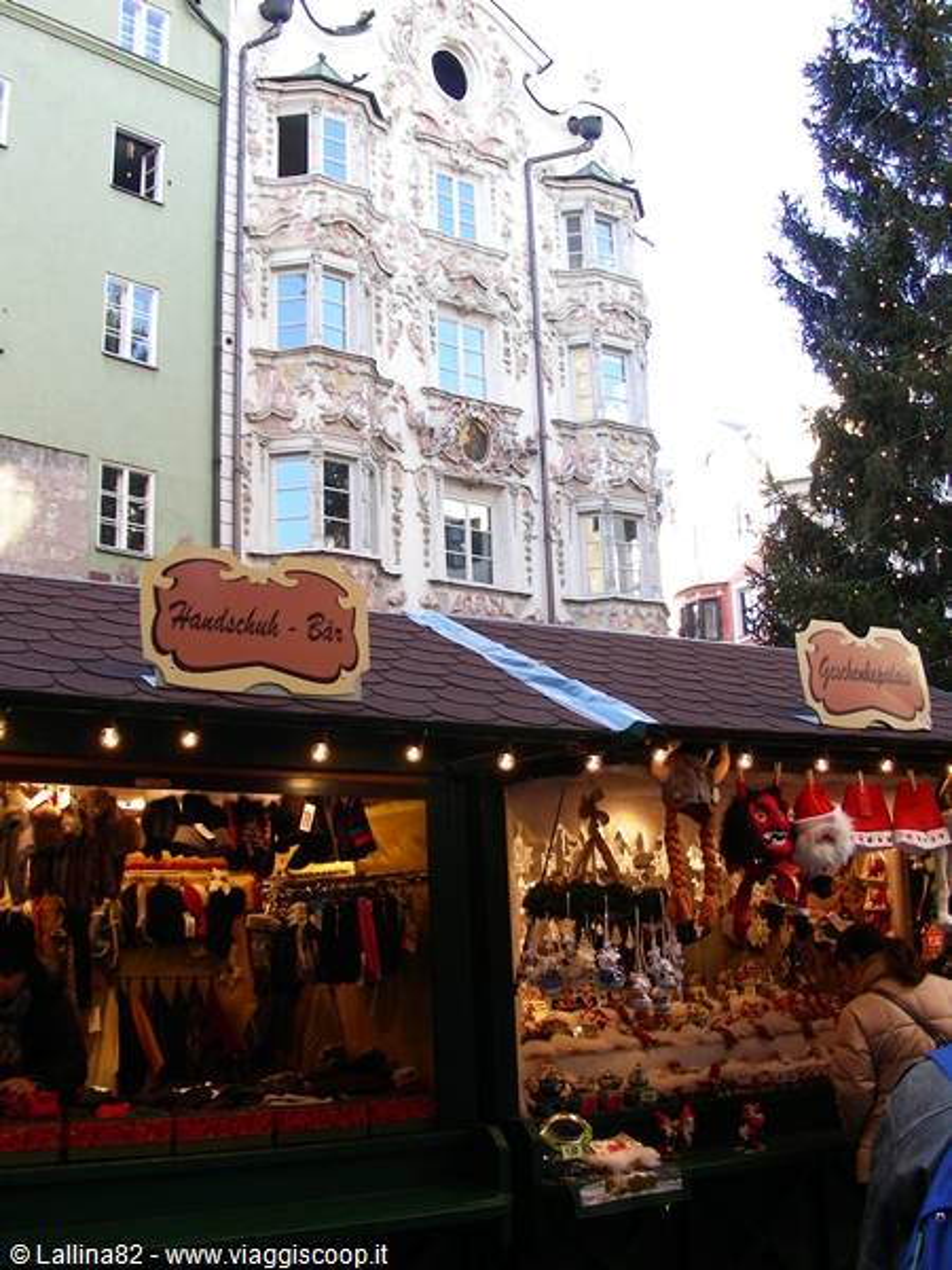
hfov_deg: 37.7
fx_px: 1393
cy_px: 635
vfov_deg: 49.0
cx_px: 476
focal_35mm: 38
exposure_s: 1/41.7
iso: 50
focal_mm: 6.3
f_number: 3.5
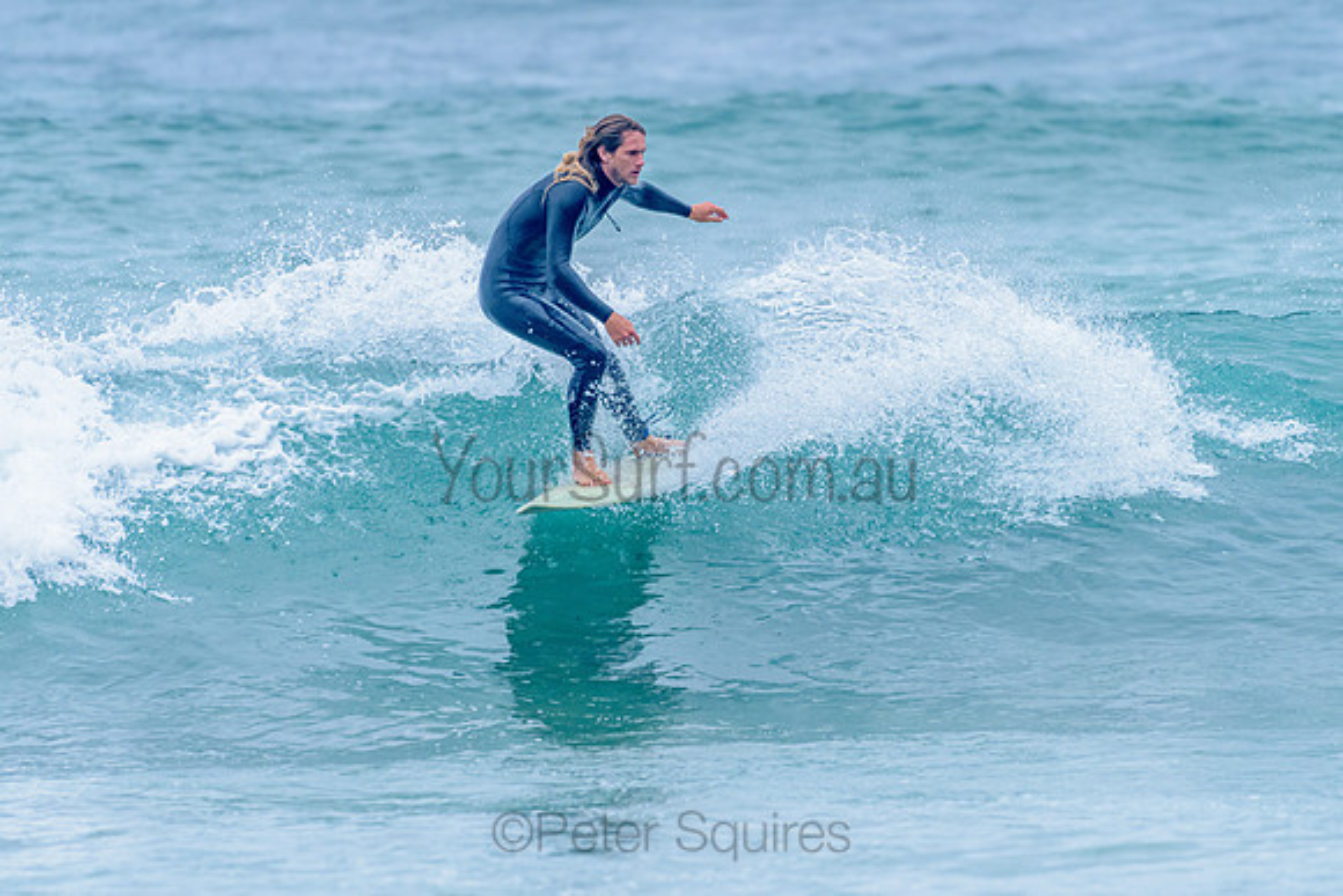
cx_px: 708
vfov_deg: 2.2
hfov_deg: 3.3
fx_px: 23423
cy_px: 381
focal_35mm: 628
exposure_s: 1/2000
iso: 800
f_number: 5.6
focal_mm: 500
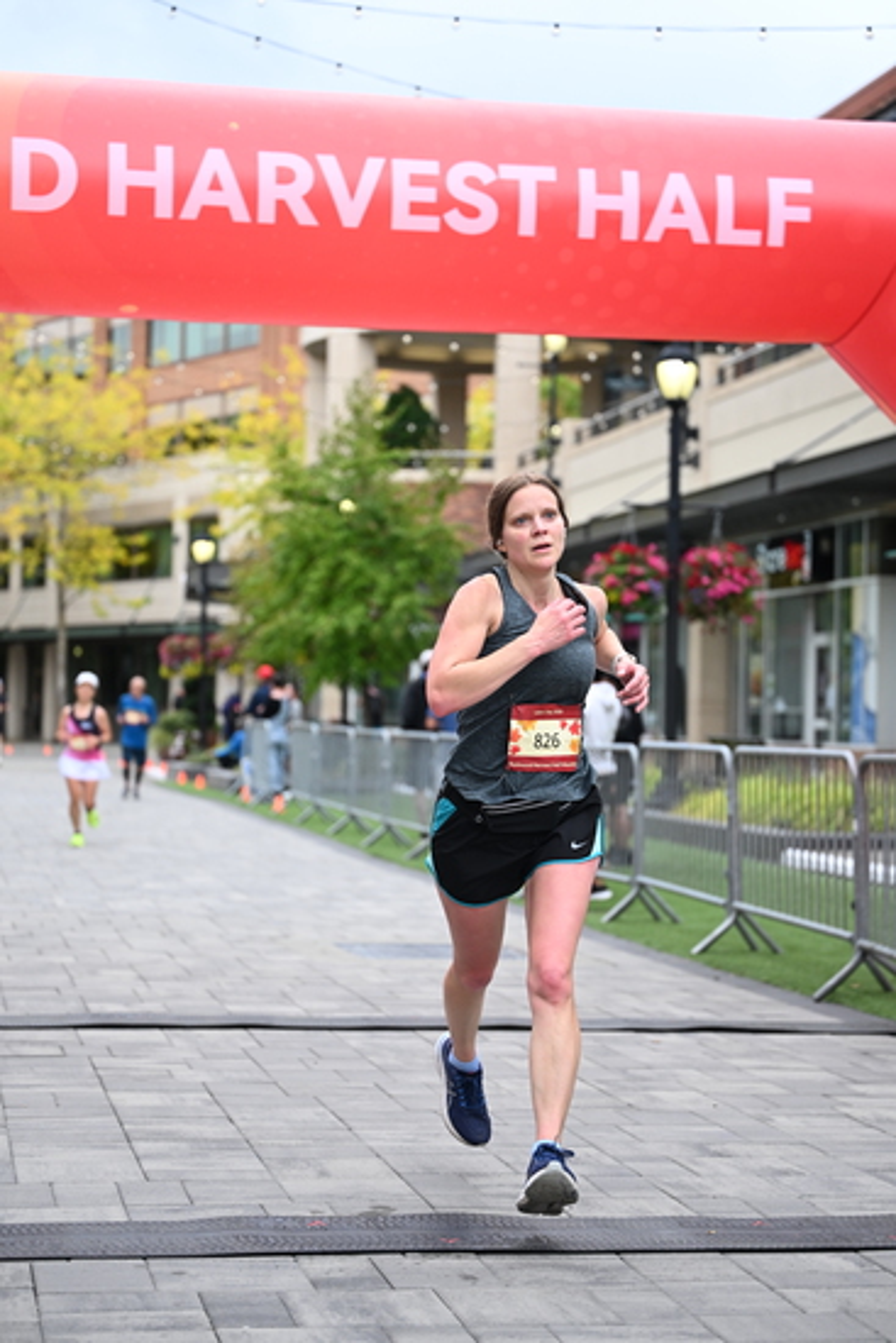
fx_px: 2611
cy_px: 672
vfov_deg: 28.8
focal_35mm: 70
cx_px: 448
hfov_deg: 19.5
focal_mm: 70
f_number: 2.8
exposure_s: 1/2000
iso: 640
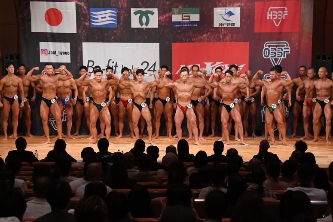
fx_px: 971
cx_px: 166
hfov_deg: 19.5
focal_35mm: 105
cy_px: 111
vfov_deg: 13.0
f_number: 5.6
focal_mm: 70
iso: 9000
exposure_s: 1/400
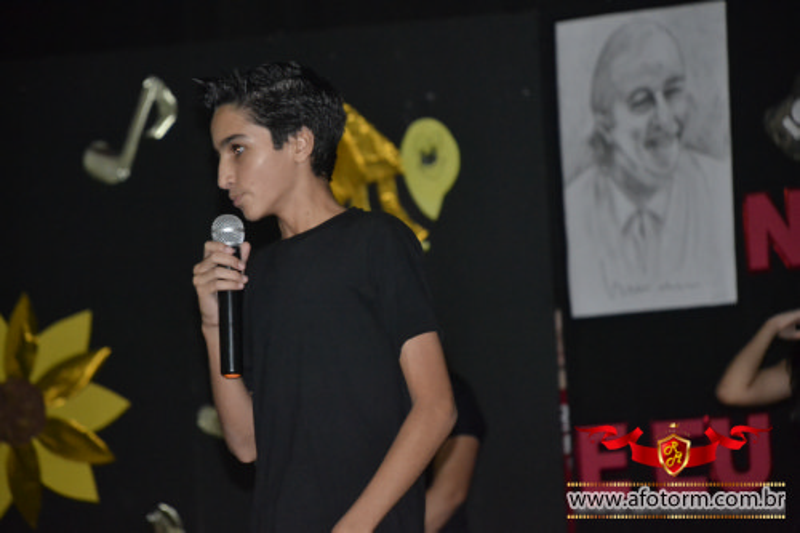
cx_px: 400
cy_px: 266
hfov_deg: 10.2
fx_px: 4498
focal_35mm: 202
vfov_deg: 6.8
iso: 3200
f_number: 5.6
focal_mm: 135
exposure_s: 1/60
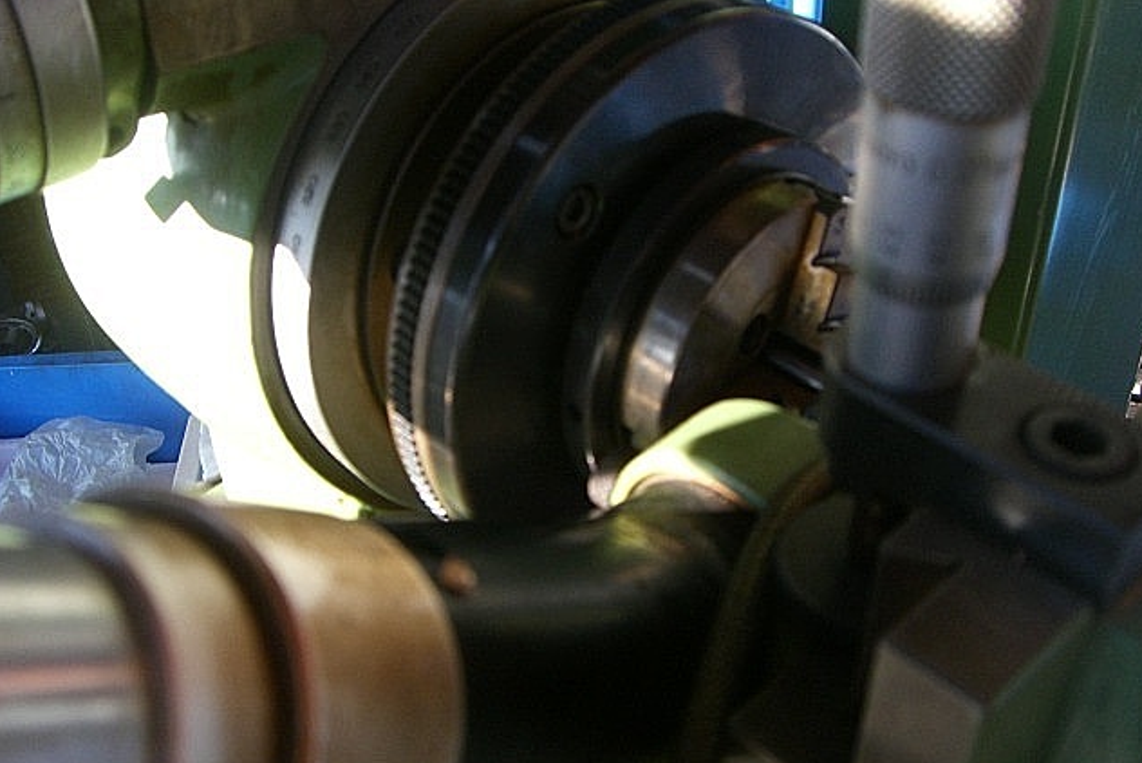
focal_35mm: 40
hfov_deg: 48.4
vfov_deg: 33.4
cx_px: 575
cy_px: 374
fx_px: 1269
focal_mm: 6.2
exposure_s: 1/100
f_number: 2.7
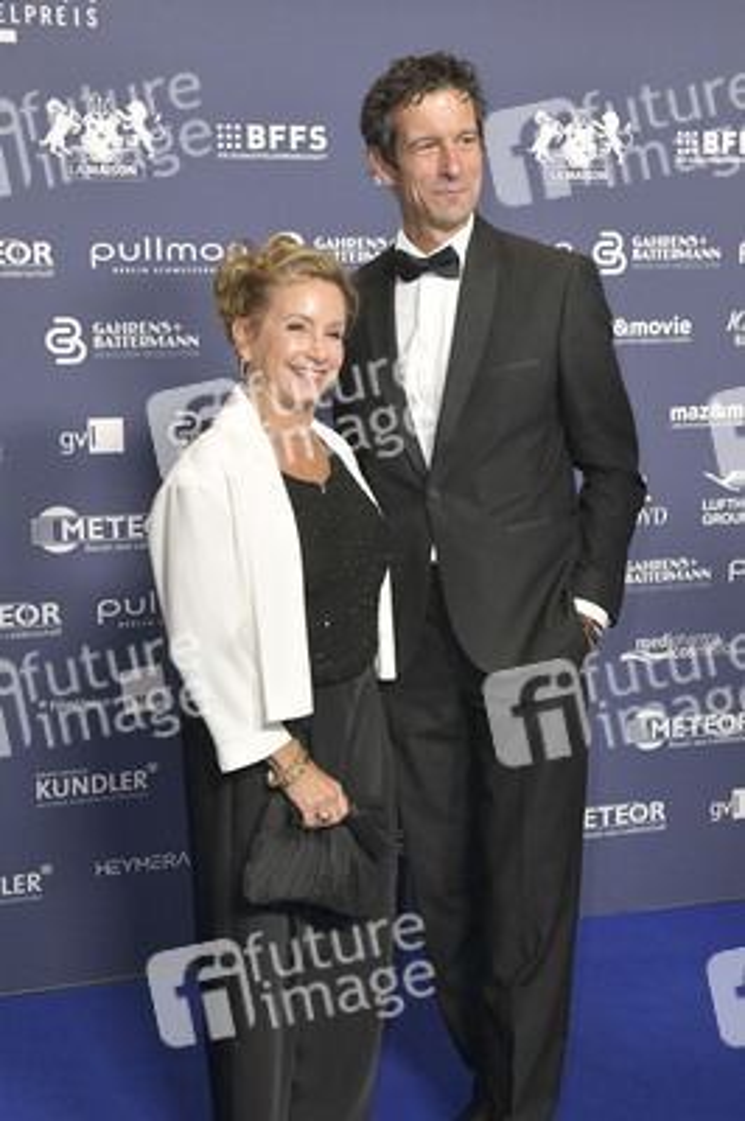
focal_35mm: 44
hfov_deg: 30.5
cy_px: 560
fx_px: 1368
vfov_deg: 44.5
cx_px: 372
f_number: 6.3
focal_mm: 44
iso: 2000
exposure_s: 1/250
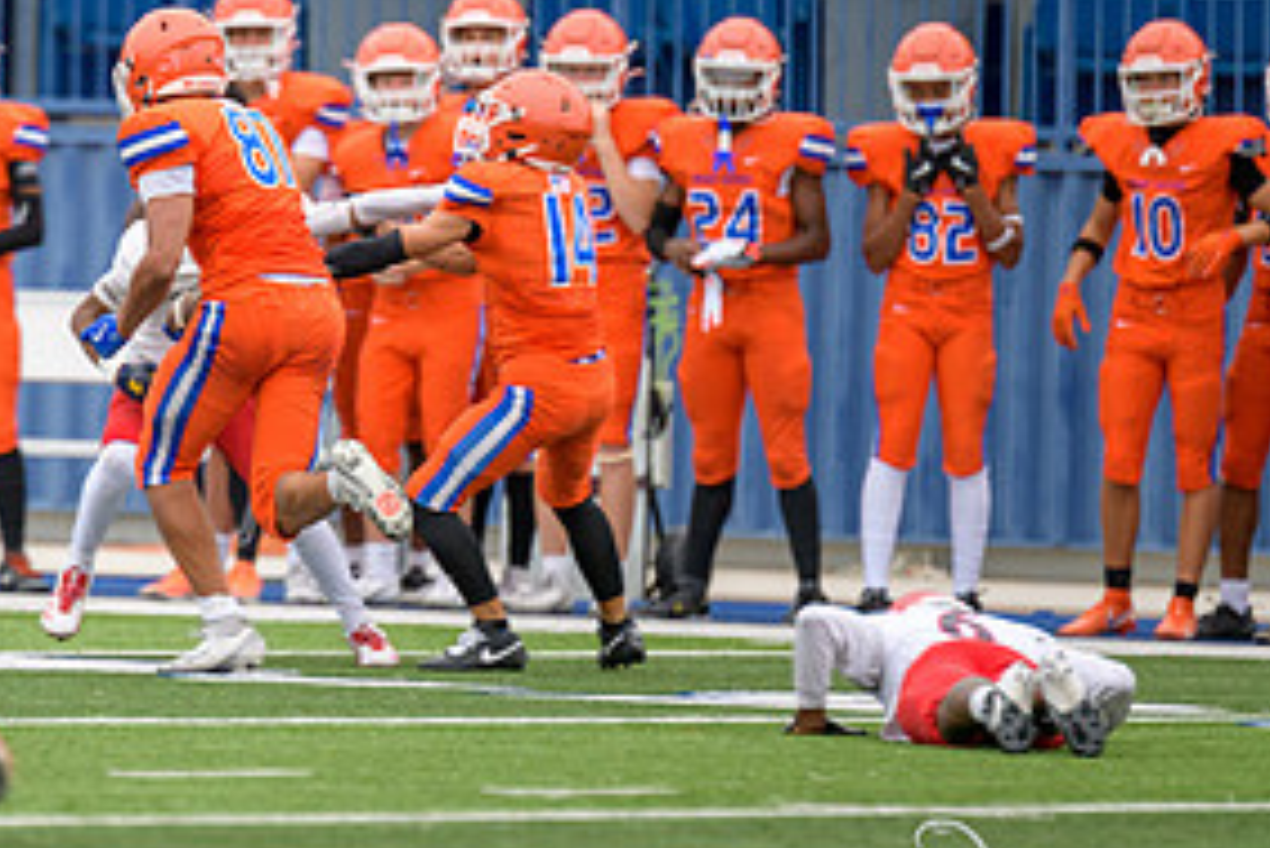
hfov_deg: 3.3
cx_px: 94
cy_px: 280
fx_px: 21706
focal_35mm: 615
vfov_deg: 2.2
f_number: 2.8
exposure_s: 1/500
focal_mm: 300
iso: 400
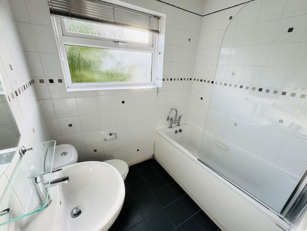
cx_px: 159
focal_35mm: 15
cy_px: 121
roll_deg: -2.9
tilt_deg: -22.9
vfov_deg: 81.7
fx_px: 133
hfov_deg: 98.1
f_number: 2.2
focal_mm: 2.22
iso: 50
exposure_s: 1/99
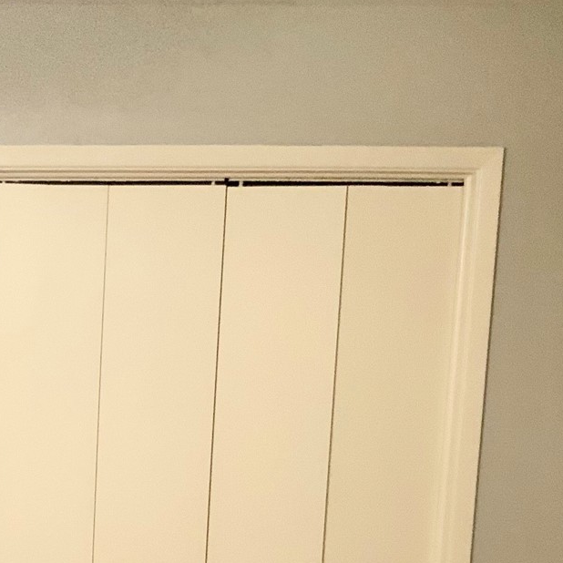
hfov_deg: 19.0
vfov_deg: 19.4
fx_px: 1564
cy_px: 647
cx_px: -155
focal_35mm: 85
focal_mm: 3
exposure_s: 1/40
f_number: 1.8
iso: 200
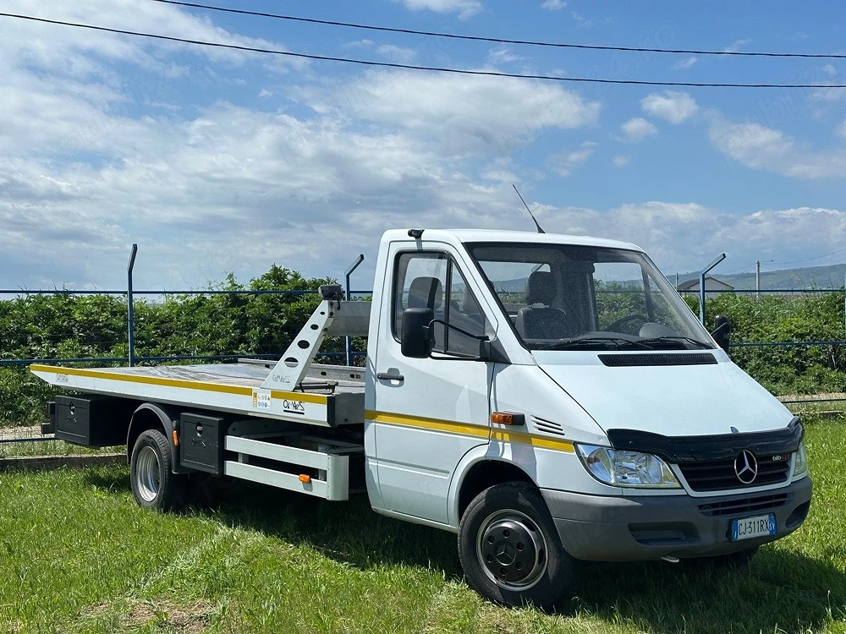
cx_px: 423
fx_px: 1173
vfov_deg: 30.3
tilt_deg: +0.8
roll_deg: +1.2
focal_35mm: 48
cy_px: 317
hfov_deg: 39.7
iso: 64
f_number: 1.78
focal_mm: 6.86
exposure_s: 1/5882
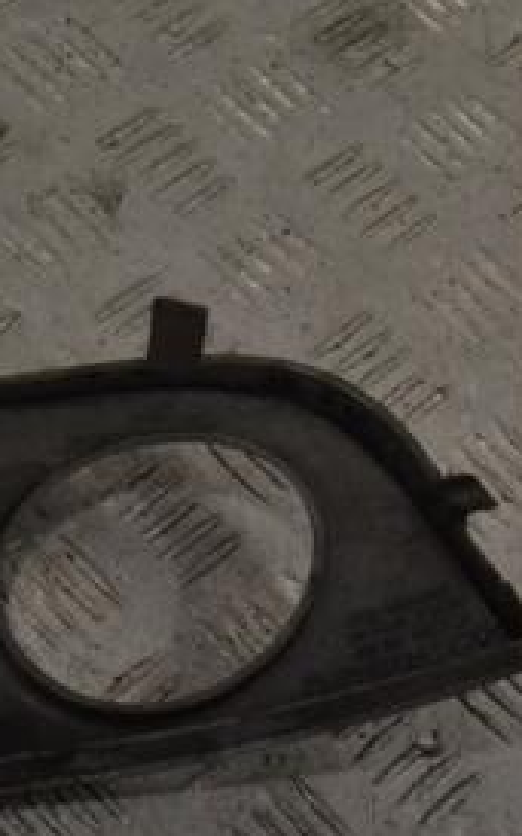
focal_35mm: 114
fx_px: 2598
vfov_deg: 18.2
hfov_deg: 10.9
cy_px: 555
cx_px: -333
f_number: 11
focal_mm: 34
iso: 3200
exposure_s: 1/500
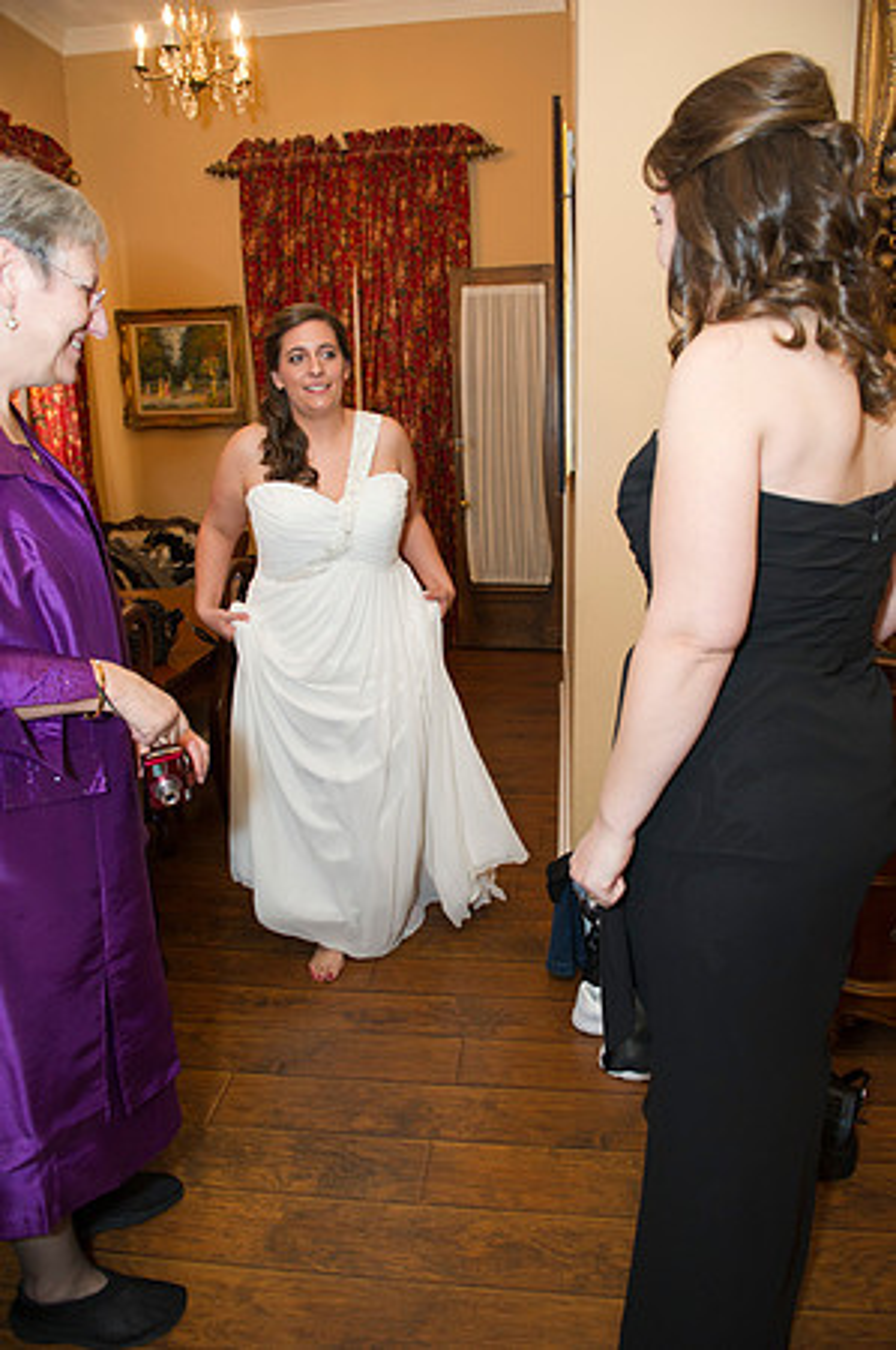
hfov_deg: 53.0
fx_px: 898
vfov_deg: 73.8
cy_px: 675
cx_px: 448
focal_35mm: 24
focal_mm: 24
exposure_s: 1/100
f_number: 4
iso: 800
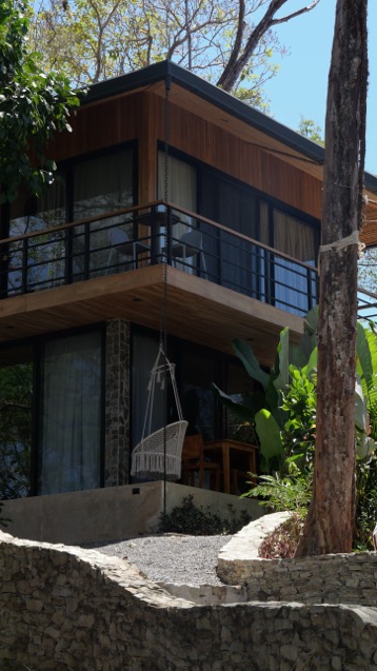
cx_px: 206
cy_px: 335
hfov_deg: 14.9
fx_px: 1440
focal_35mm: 81
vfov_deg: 26.2
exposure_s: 1/250
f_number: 6.3
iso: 200
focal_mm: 37
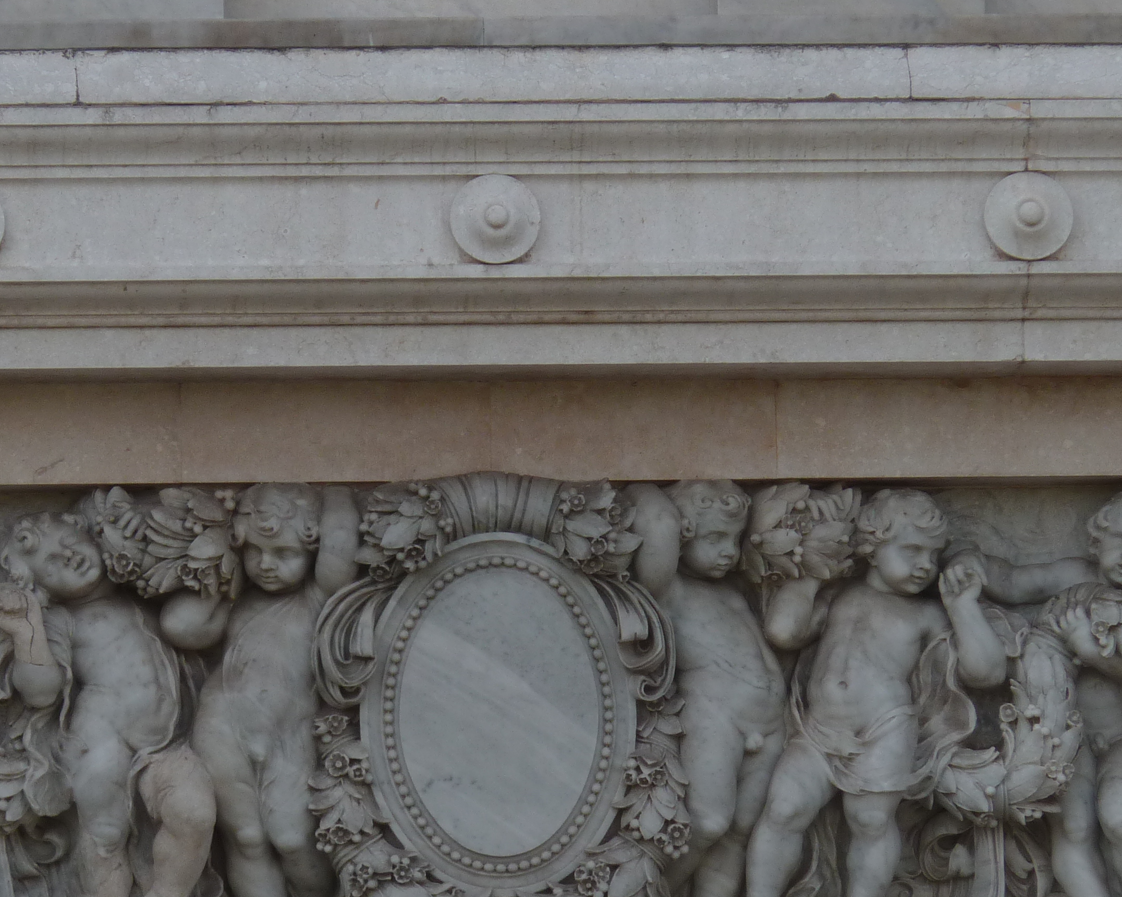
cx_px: 529
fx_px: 12653
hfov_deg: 5.1
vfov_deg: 4.1
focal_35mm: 381
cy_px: 676
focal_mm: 34.4
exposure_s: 1/320
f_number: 4.6
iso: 80
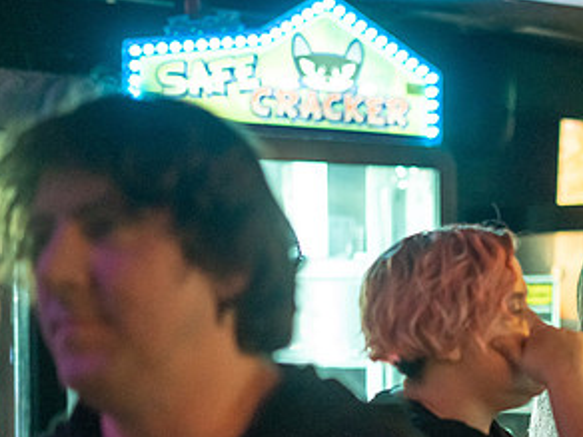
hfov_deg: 17.6
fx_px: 1836
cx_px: 585
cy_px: 373
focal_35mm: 109
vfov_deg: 13.5
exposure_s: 1/320
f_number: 1.8
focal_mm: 50
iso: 3200
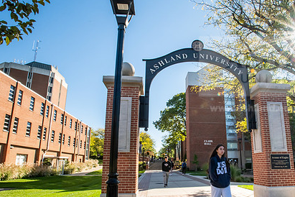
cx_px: 177
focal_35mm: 24
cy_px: 123
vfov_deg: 52.6
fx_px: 197
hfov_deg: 72.9
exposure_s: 1/125
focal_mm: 17
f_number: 22
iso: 1000
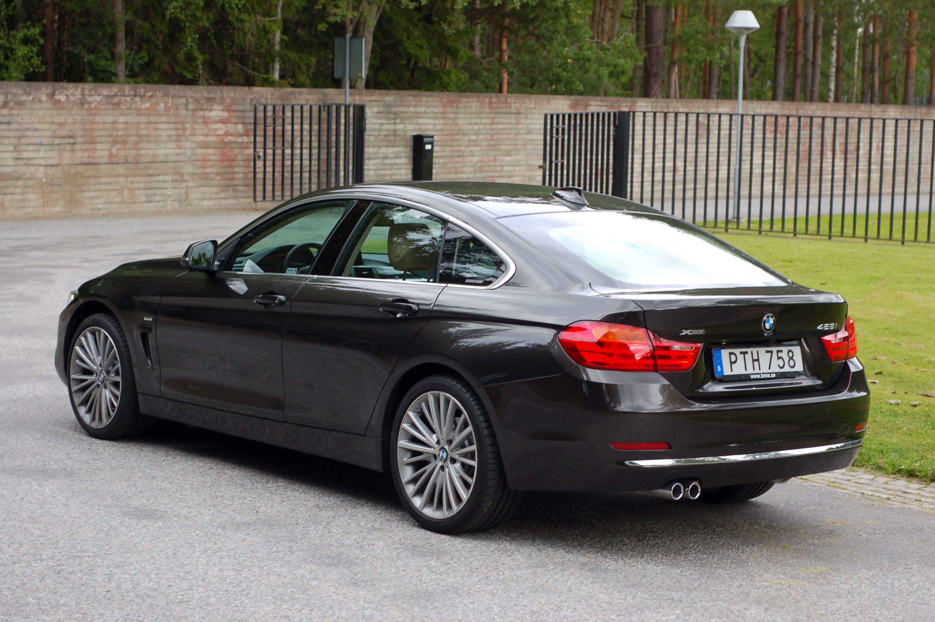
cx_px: 468
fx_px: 1946
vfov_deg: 18.1
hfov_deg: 27.0
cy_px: 311
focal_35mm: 75
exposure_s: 1/100
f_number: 5
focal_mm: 50
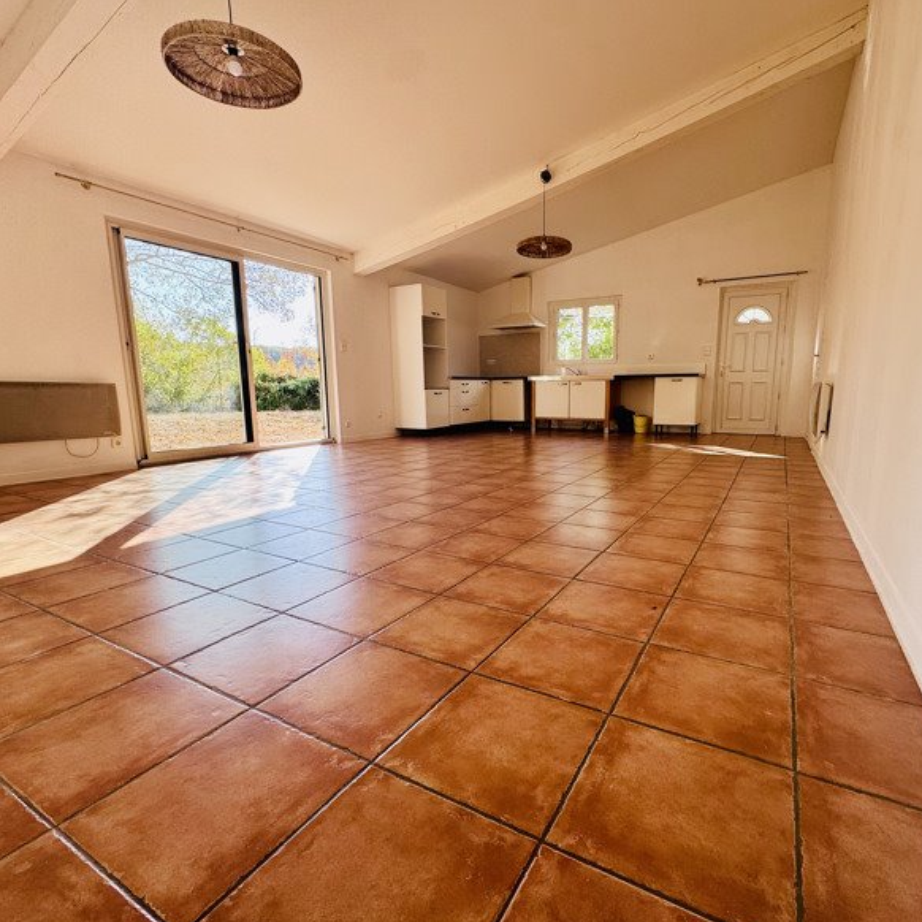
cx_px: 505
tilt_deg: -9.3
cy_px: 474
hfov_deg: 83.7
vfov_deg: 83.9
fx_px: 512
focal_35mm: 17
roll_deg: +1.0
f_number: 2.2
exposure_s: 1/172
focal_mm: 2.22
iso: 40
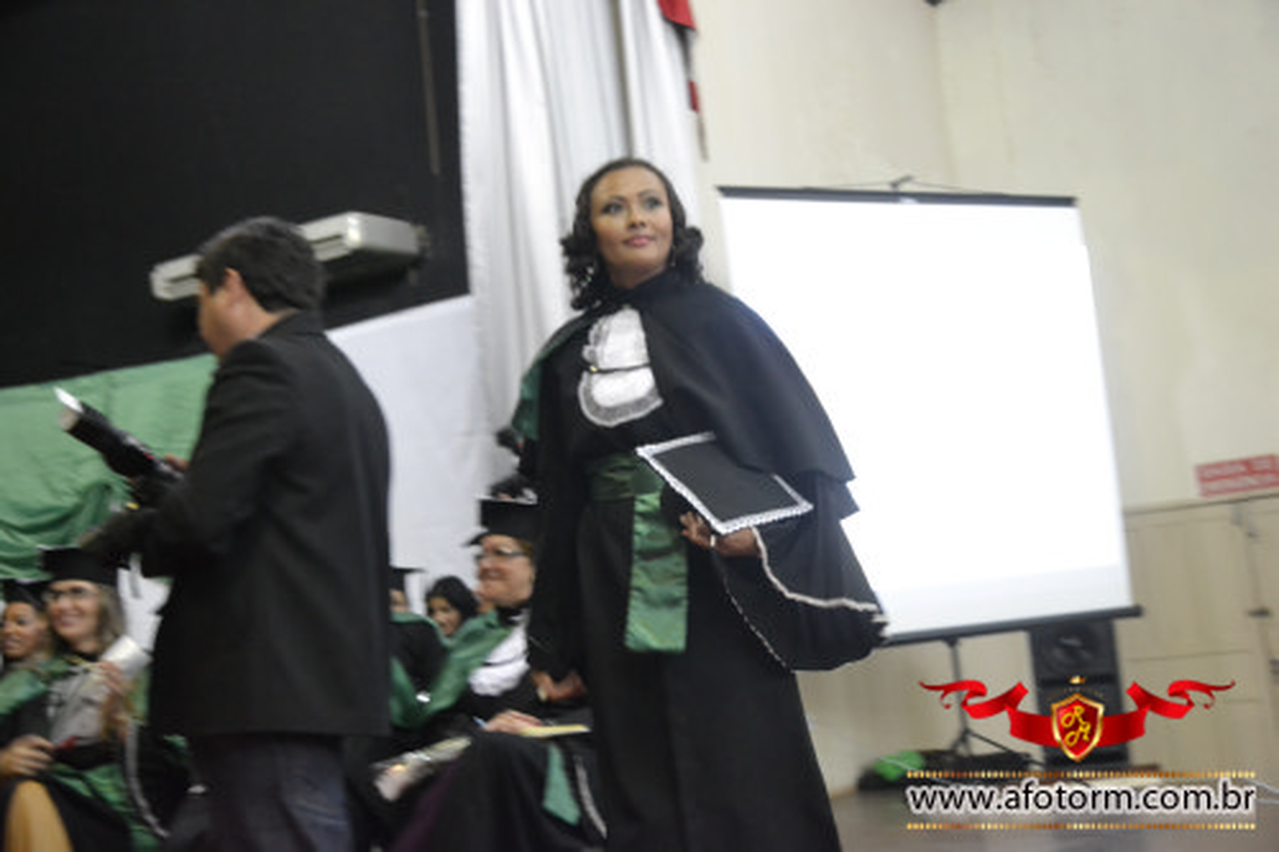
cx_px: 640
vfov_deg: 28.1
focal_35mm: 48
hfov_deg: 41.1
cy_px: 426
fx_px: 1705
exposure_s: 1/20
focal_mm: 32
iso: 3200
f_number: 4.5
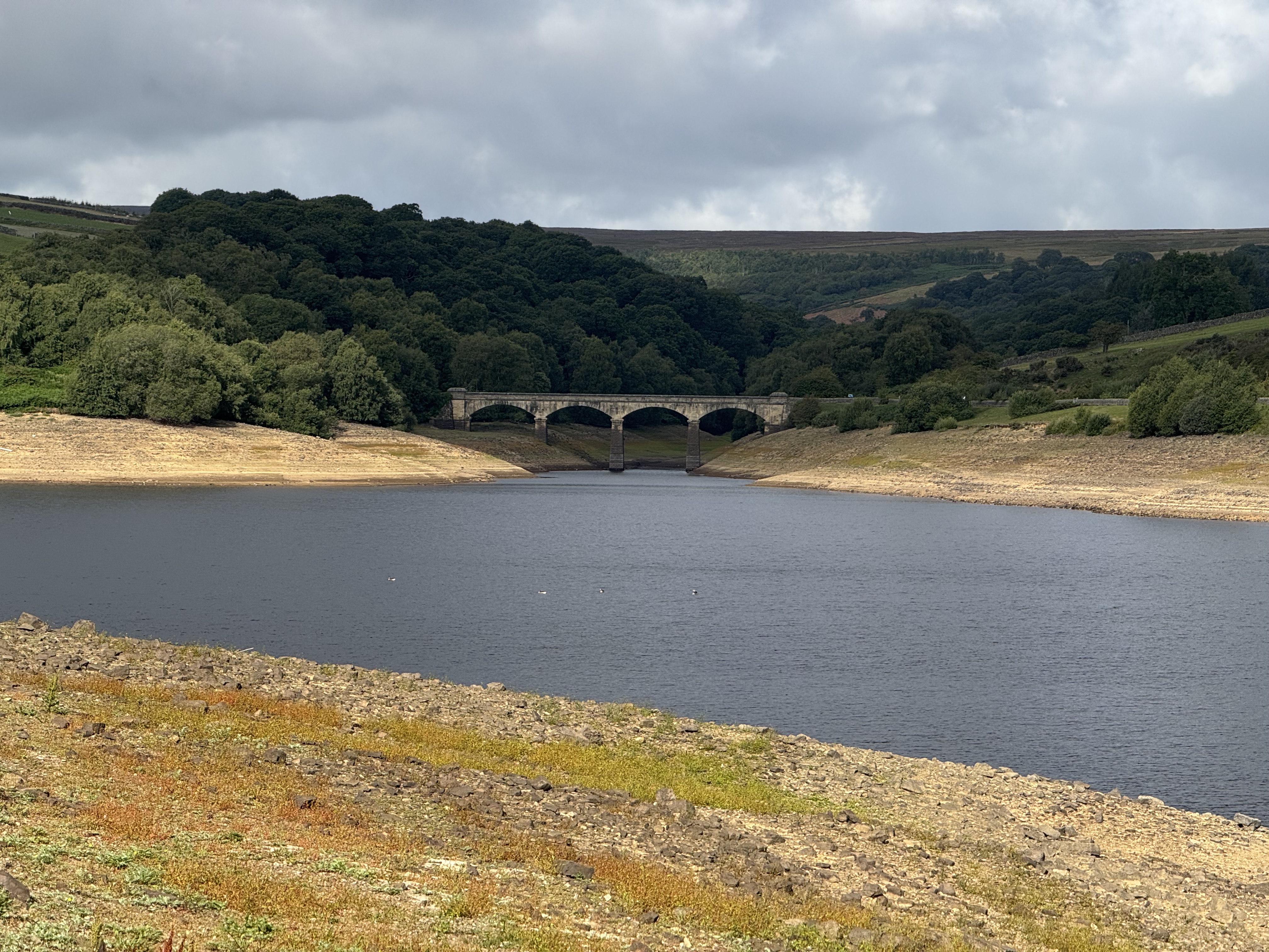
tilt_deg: +0.0
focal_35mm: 120
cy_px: 476
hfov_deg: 16.4
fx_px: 4399
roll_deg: -0.5
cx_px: 634
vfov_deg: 12.3
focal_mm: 15.66
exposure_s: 1/1096
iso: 50
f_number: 2.8
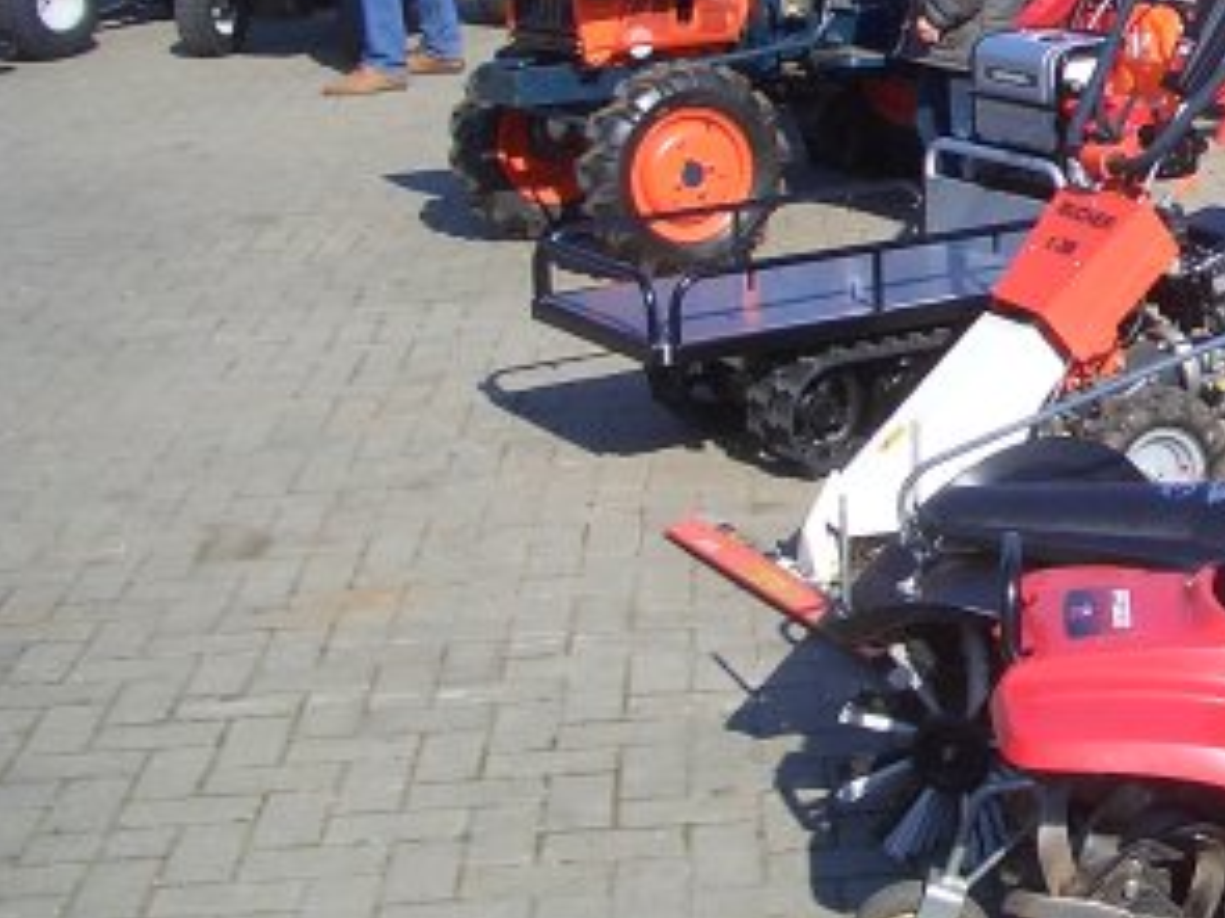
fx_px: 2688
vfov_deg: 19.1
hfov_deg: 24.1
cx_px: 1316
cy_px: 125
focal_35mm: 76
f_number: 4.3
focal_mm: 5.8
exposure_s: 1/500
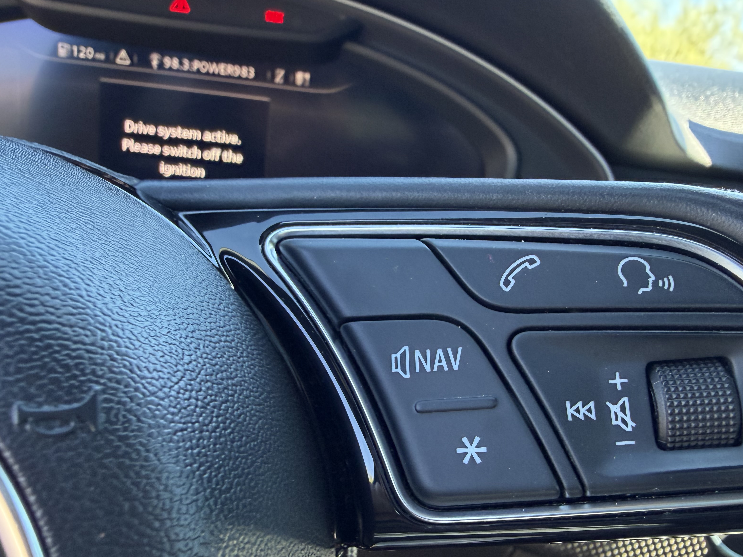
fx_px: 665
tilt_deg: -14.6
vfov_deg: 45.1
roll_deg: -5.4
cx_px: 431
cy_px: 347
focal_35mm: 31
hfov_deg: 58.1
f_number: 2.2
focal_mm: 2.22
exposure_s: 1/121
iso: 320
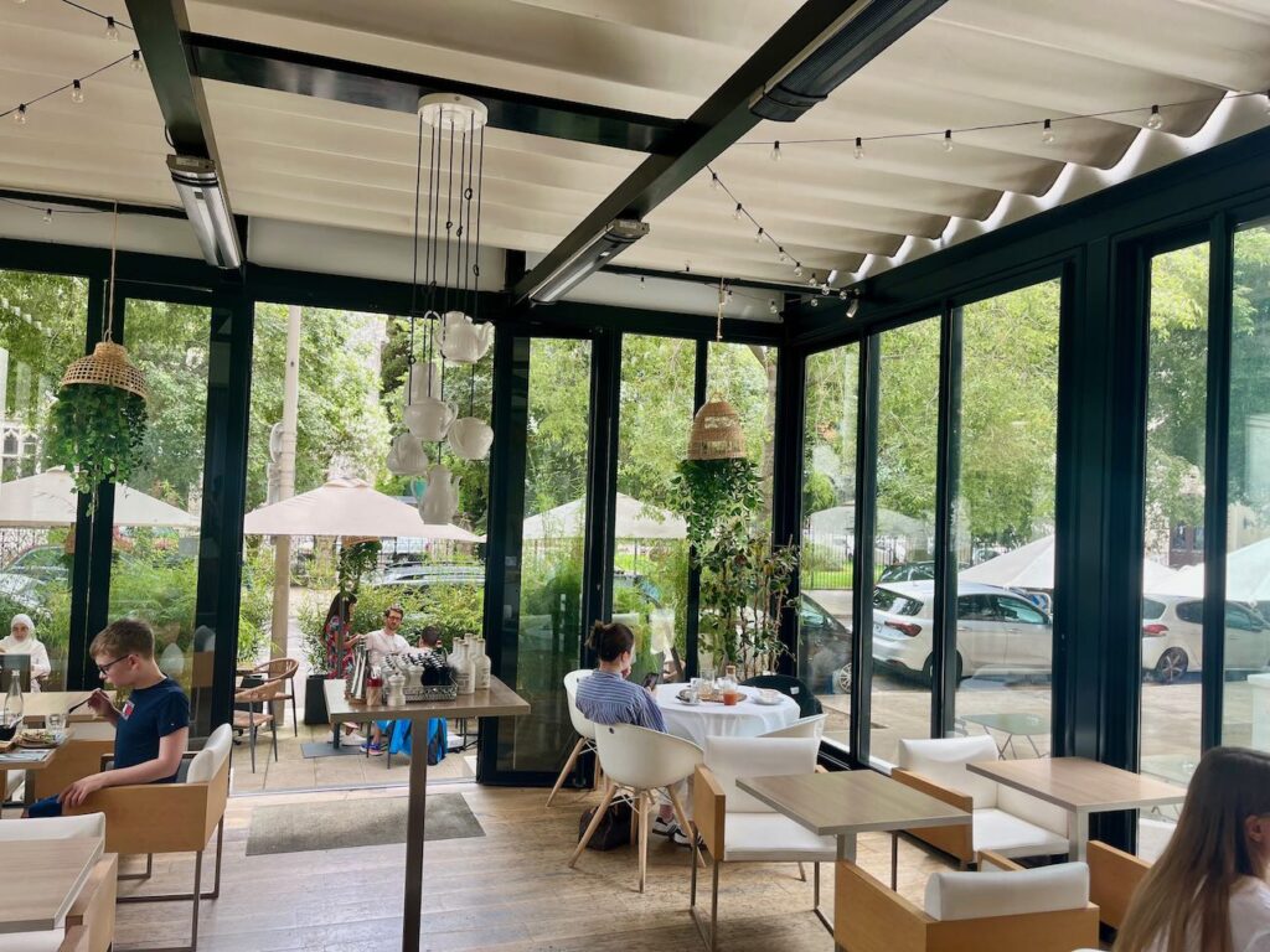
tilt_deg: +2.2
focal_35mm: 26
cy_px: 476
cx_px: 635
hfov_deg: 67.3
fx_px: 954
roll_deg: -2.6
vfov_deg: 53.1
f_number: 1.6
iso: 40
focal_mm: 5.1
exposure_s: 1/248
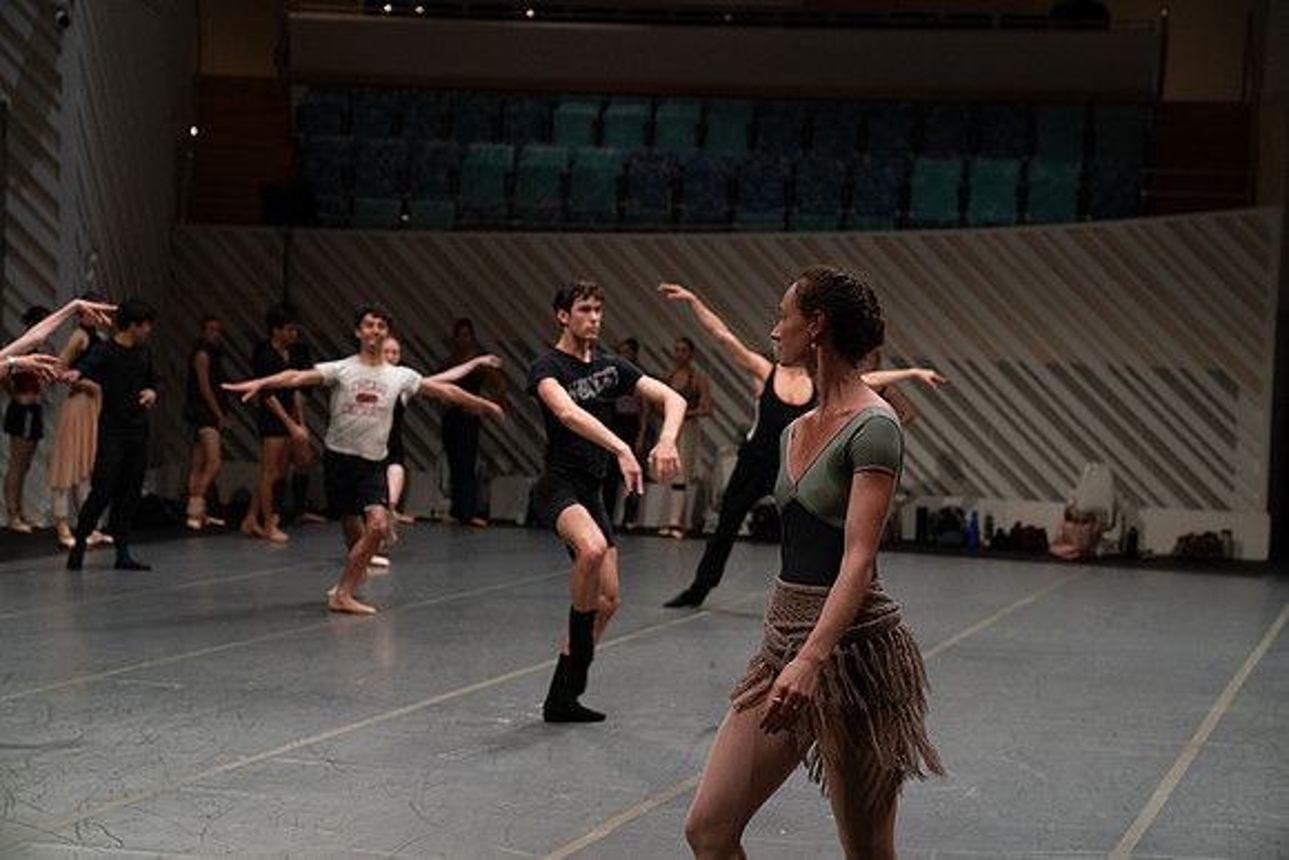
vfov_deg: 19.5
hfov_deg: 28.8
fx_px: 2507
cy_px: 430
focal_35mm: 70
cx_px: 644
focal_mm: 70
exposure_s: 1/400
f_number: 4
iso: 3200
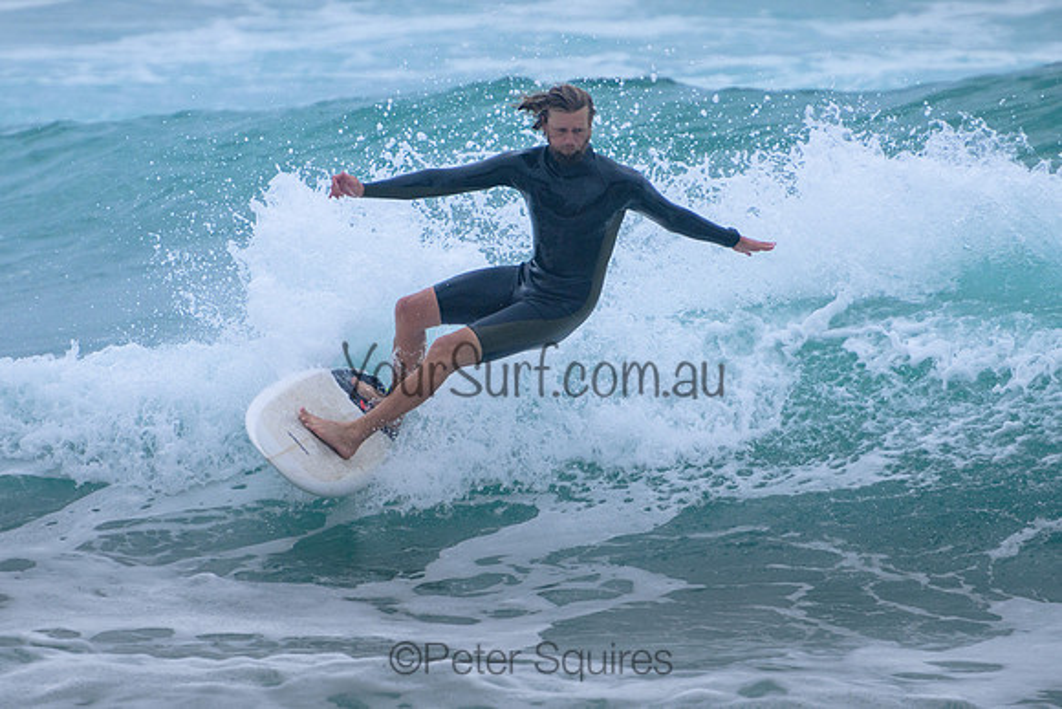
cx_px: 458
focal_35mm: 550
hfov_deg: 3.7
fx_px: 16232
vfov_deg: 2.5
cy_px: 337
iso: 560
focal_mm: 400
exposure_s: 1/2000
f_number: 5.6
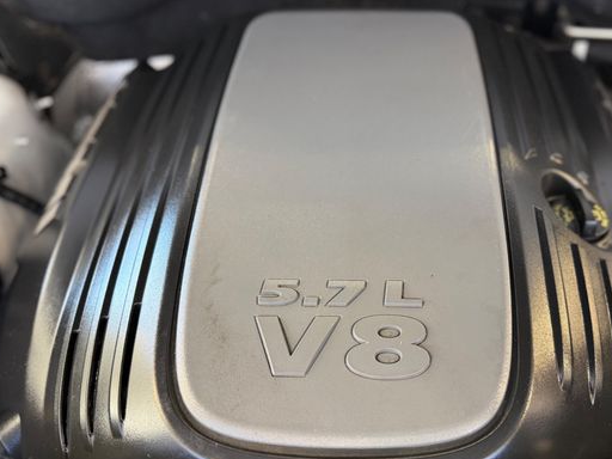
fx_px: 530
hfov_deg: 59.5
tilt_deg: -50.6
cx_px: 363
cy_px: 247
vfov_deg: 46.8
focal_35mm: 30
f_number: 1.78
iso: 320
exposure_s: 1/60
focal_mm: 6.76
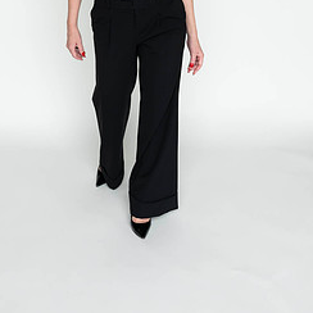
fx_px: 481
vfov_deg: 34.2
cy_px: 35
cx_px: 126
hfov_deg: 35.9
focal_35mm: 47
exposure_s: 1/125
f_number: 6.3
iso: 640
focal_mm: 30
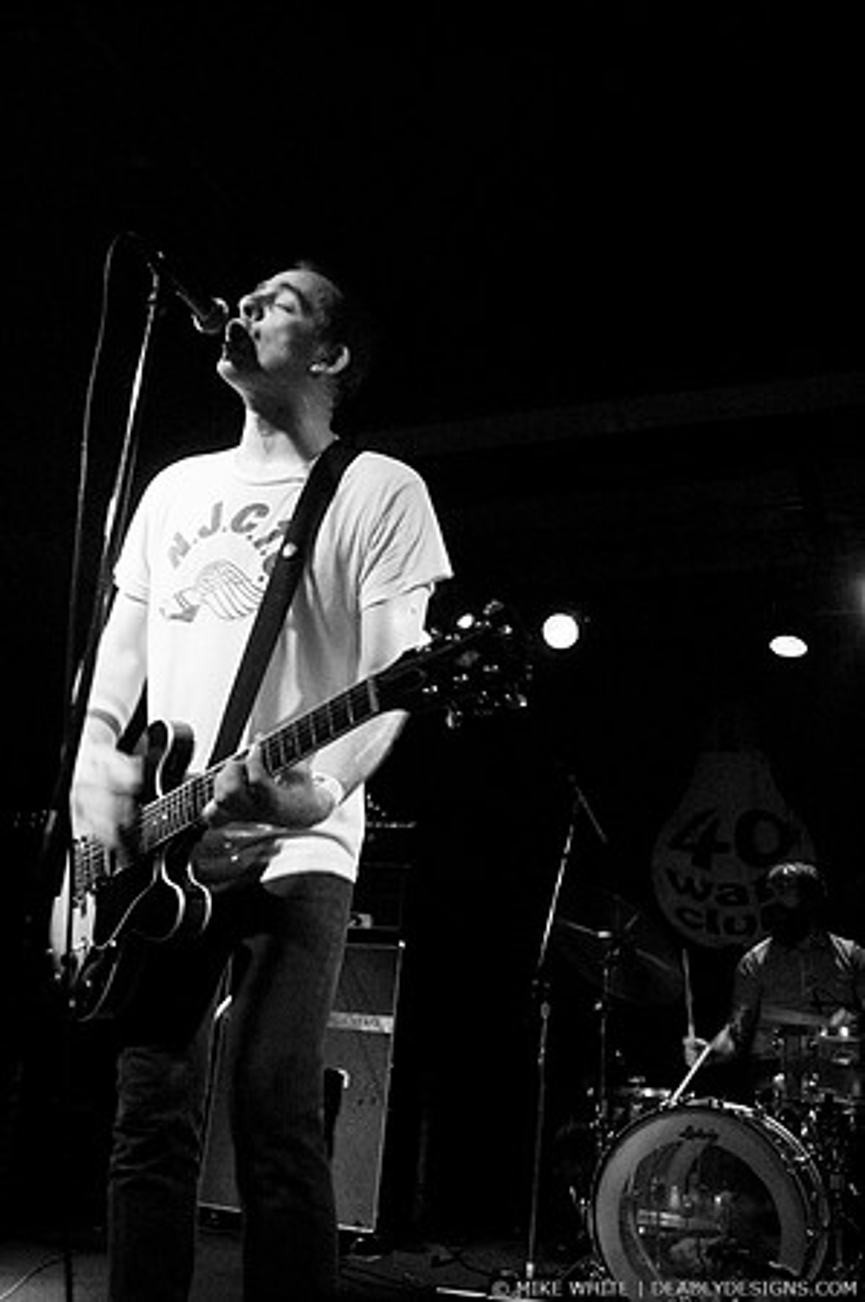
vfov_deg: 62.0
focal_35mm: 30
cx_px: 432
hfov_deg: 43.5
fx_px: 1084
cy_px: 651
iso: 800
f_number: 2.8
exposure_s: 1/50
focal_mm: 20
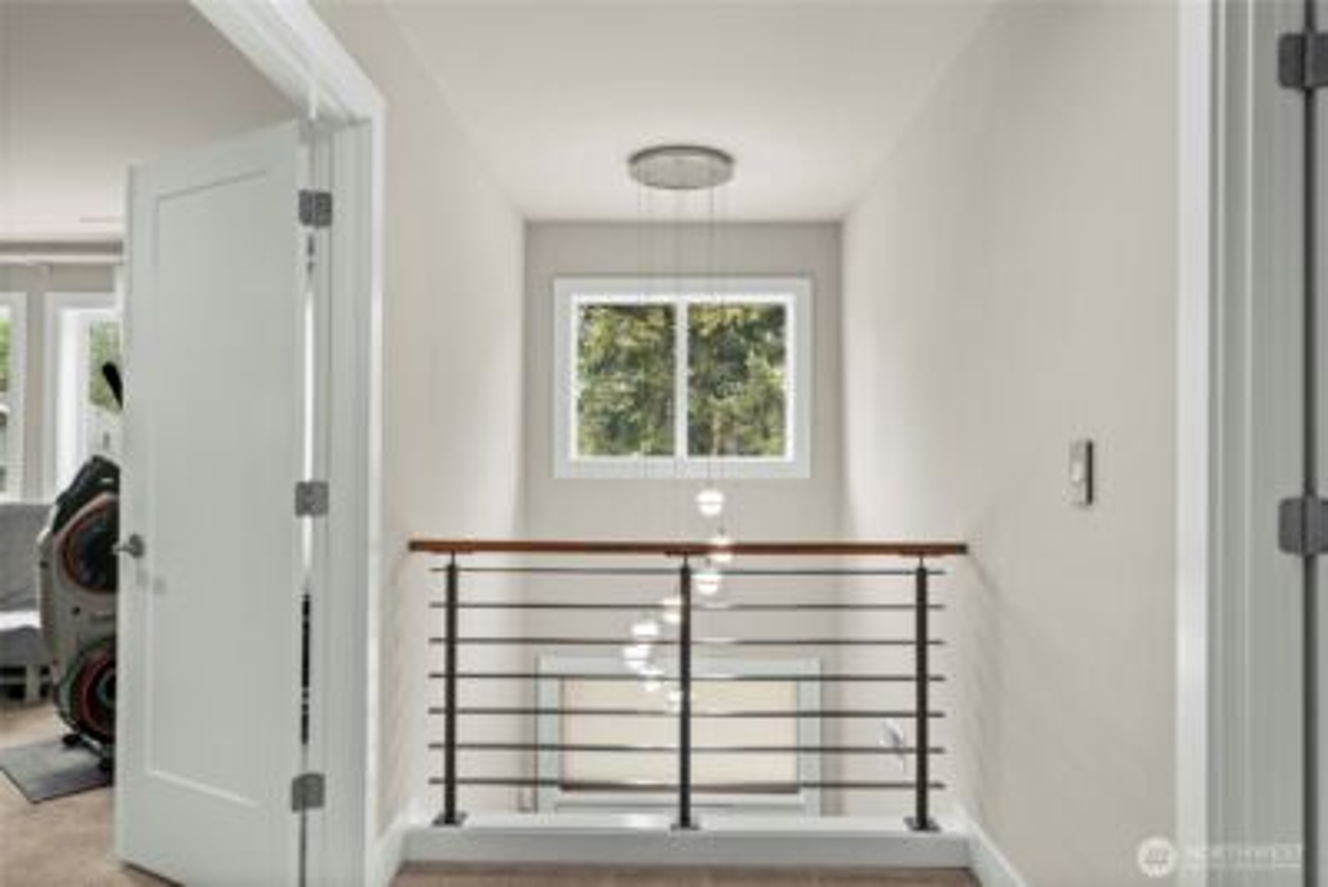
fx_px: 886
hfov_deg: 73.7
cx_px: 664
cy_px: 444
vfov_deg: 53.2
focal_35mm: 24
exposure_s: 1/25
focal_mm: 24
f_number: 7.1
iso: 1250
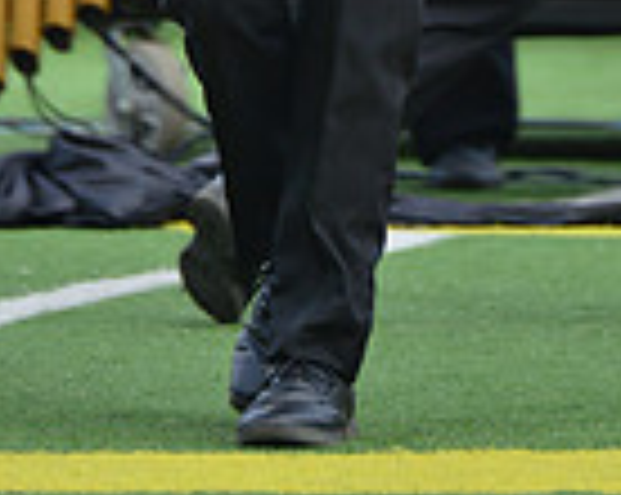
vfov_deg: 1.3
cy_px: -477
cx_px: 340
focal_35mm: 1223
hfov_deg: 1.6
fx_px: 22446
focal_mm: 400
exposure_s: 1/500
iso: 200
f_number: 5.6
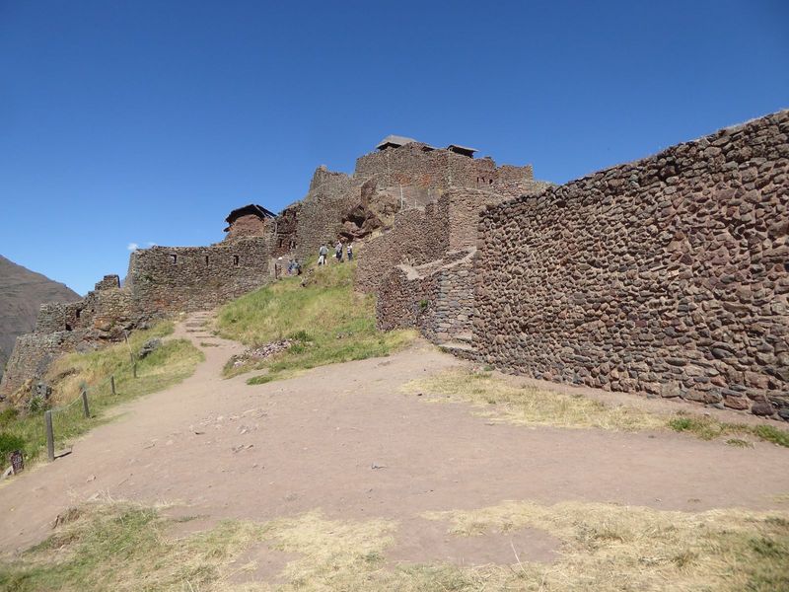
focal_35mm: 25
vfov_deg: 54.9
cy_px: 296
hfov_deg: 69.4
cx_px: 394
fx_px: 570
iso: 80
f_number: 3.3
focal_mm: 4.3
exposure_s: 1/800
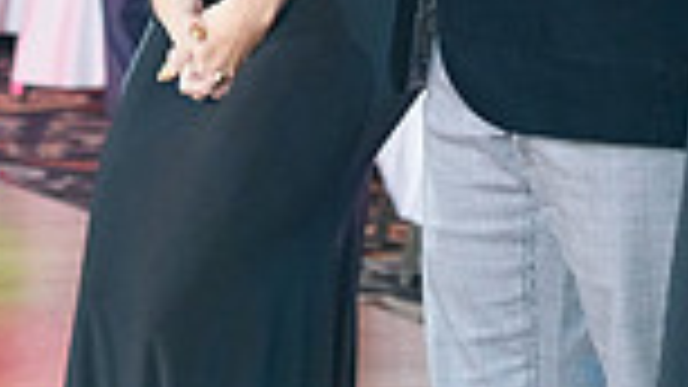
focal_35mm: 278
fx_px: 5071
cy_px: -439
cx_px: -58
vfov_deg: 4.3
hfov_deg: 7.7
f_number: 4
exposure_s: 1/250
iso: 2500
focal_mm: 70
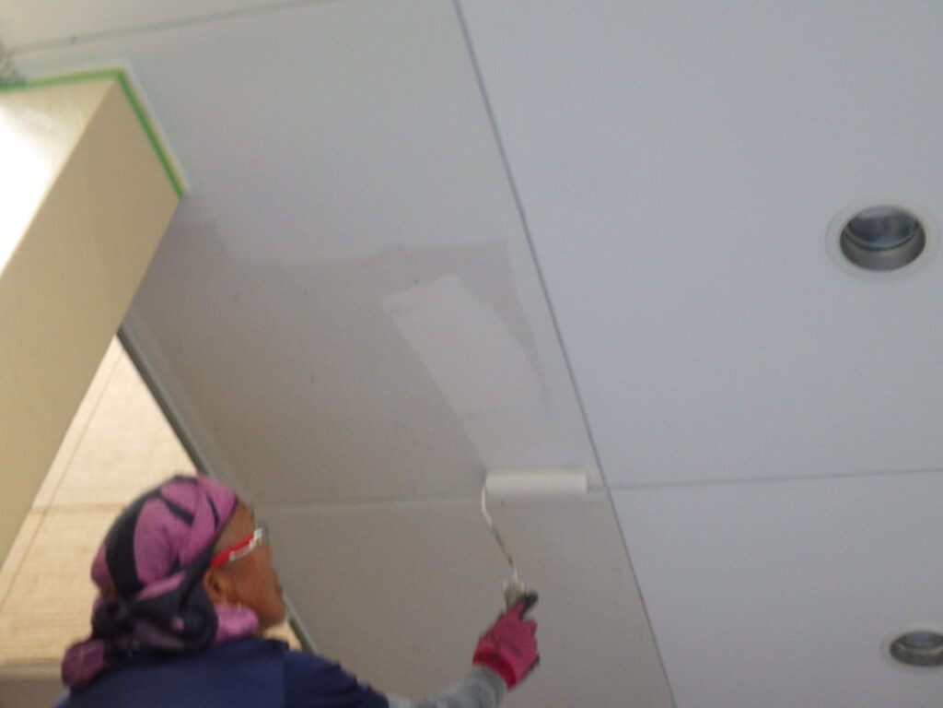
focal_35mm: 51
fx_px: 1389
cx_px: 472
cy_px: 354
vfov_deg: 28.6
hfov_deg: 37.5
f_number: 4.4
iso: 250
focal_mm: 9.1
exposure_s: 1/80
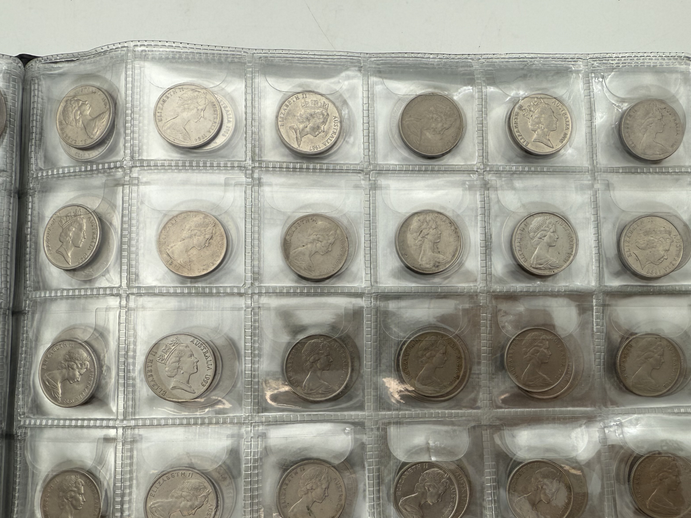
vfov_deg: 45.4
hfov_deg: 58.2
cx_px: 386
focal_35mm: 31
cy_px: 281
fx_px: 619
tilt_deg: -81.9
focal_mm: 2.22
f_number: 2.2
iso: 40
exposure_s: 1/249
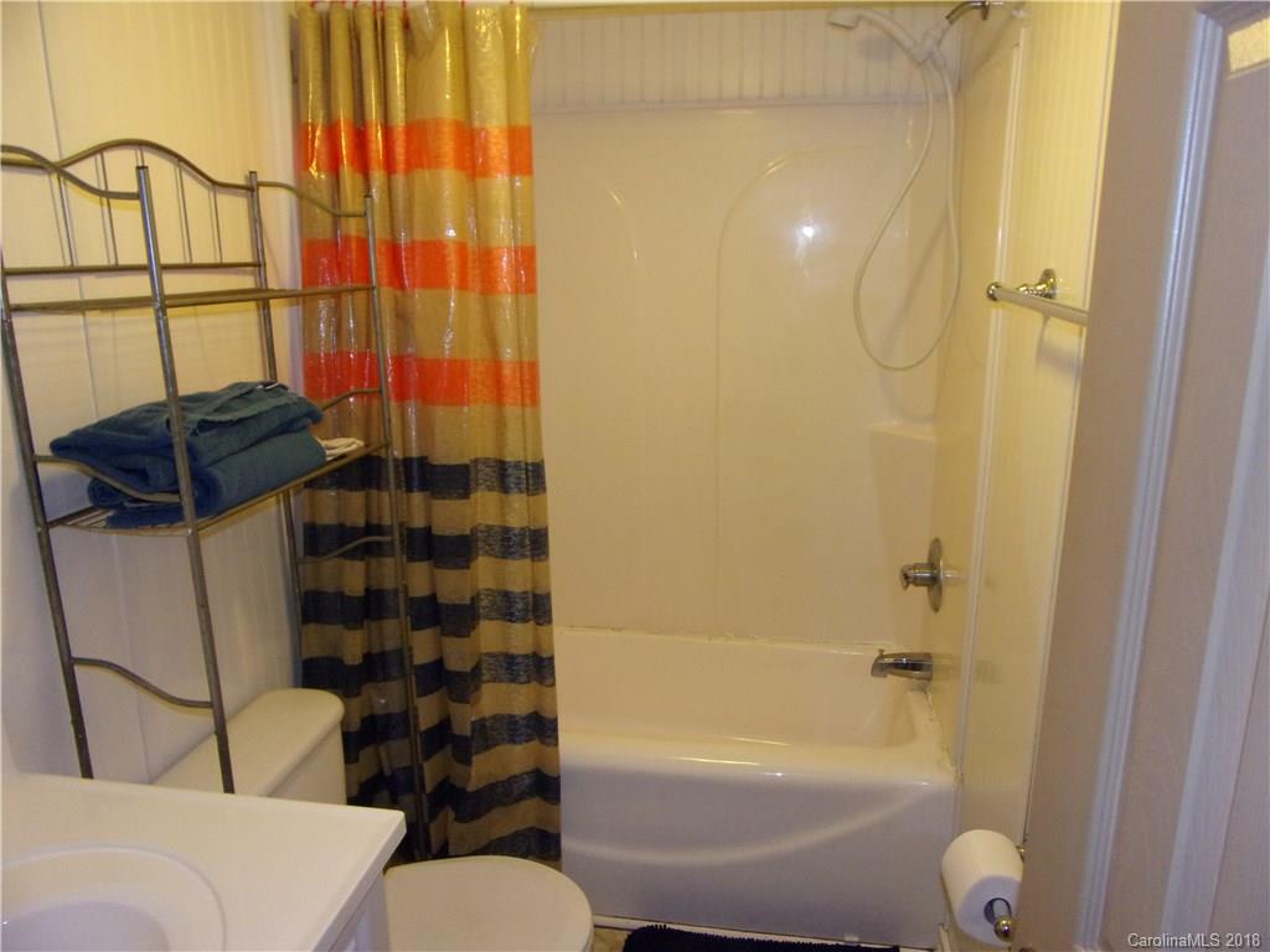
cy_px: 476
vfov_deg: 56.8
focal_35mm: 24
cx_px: 635
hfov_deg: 71.6
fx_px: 881
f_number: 3.3
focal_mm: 4.3
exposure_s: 1/34
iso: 200
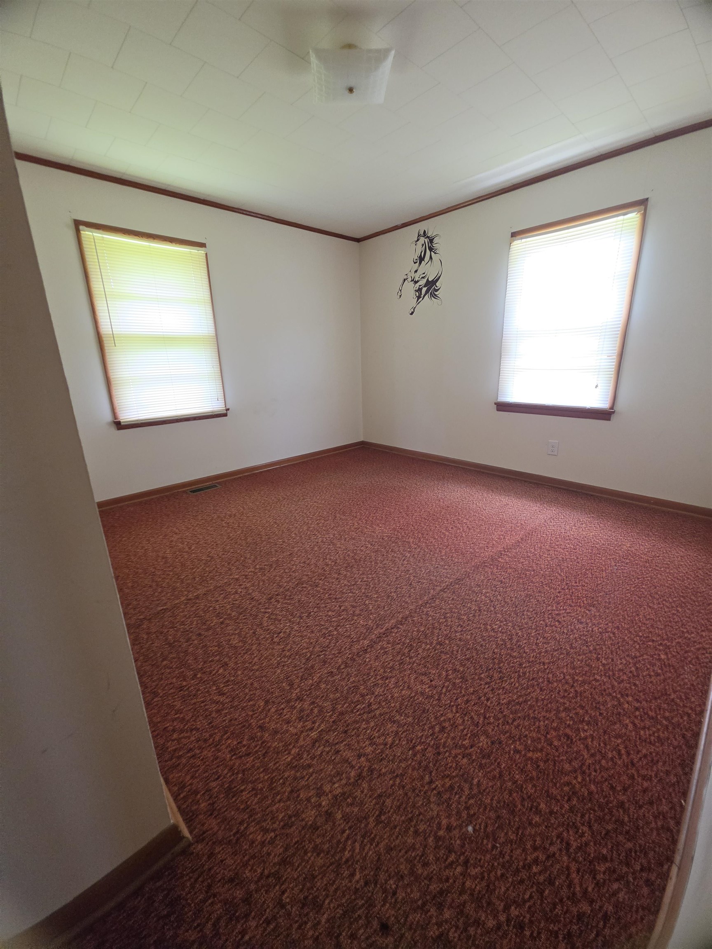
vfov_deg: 106.2
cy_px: 474
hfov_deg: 89.9
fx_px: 357
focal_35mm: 13
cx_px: 356
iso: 200
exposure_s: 1/120
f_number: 1.9
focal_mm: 2.2
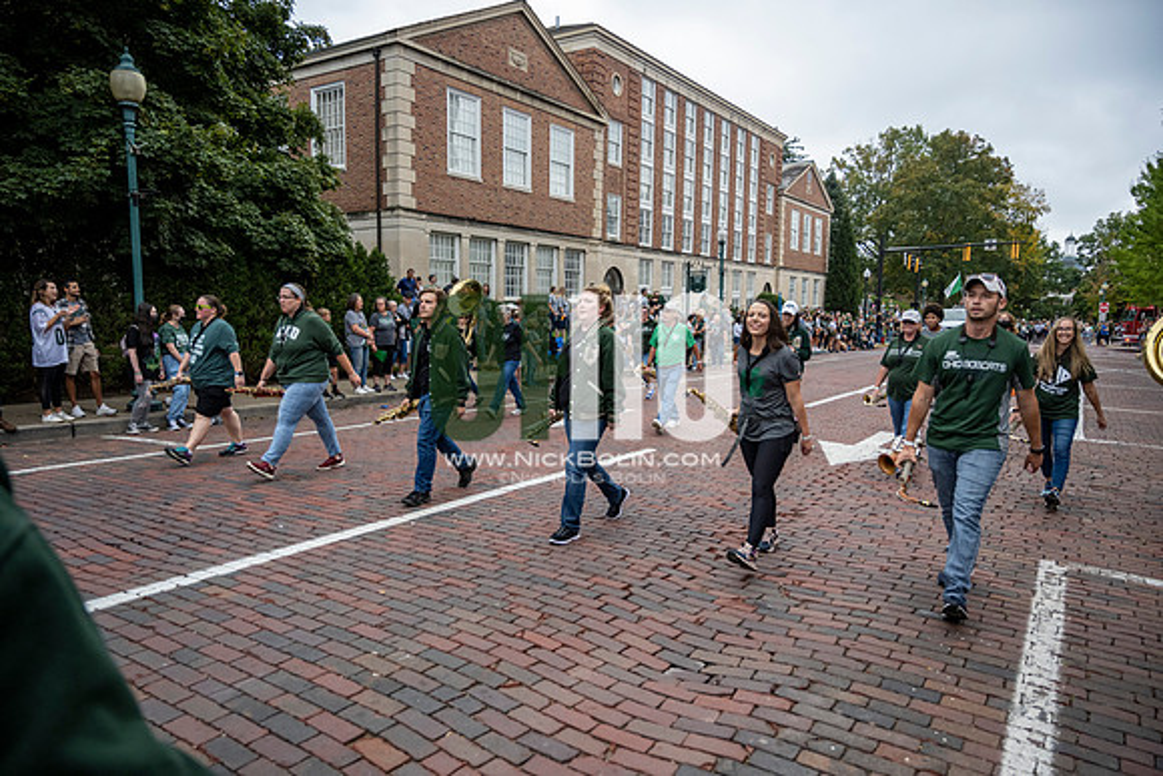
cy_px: 388
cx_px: 582
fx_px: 775
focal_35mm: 24
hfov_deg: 73.7
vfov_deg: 53.2
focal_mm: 24
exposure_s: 1/1600
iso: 1000
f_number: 4
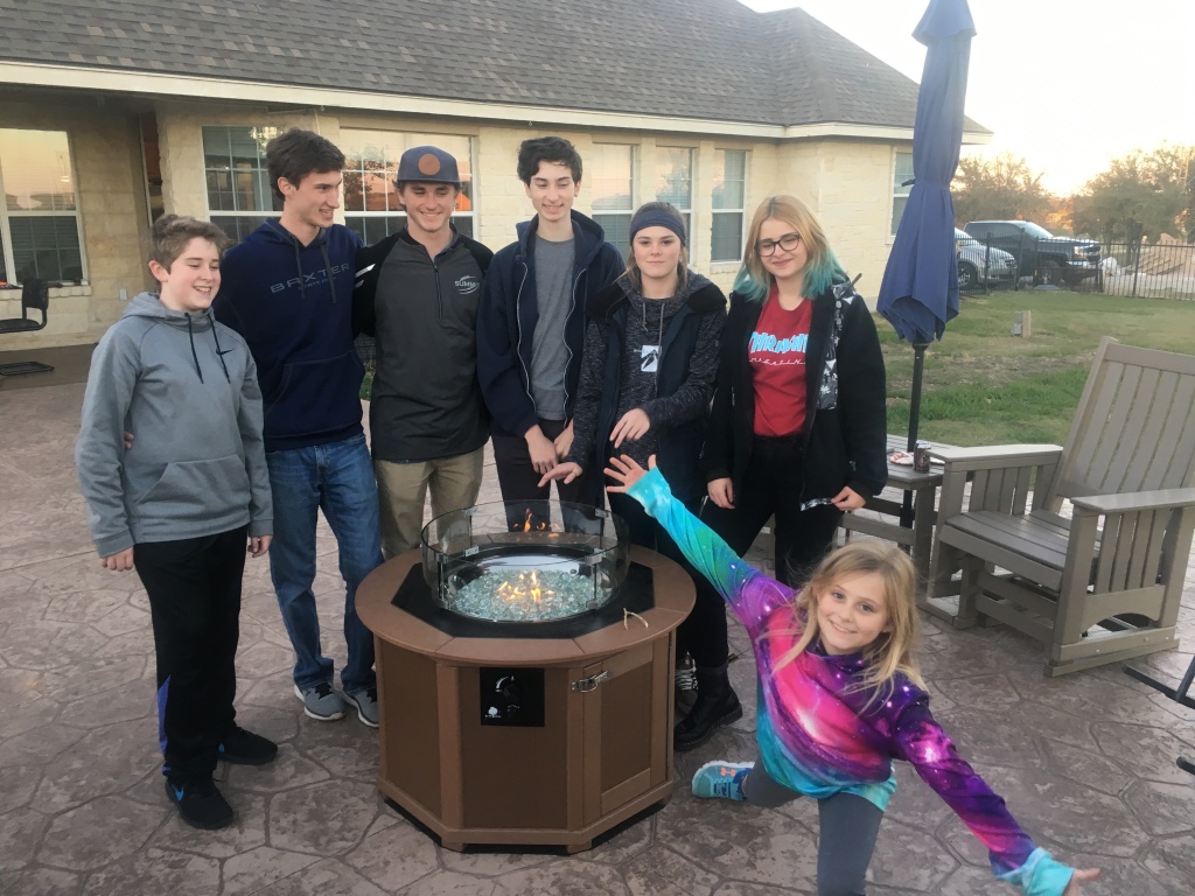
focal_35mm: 29
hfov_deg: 61.7
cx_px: 598
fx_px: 1001
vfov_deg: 48.2
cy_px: 448
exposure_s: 1/30
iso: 25
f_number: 2.2
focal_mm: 4.15
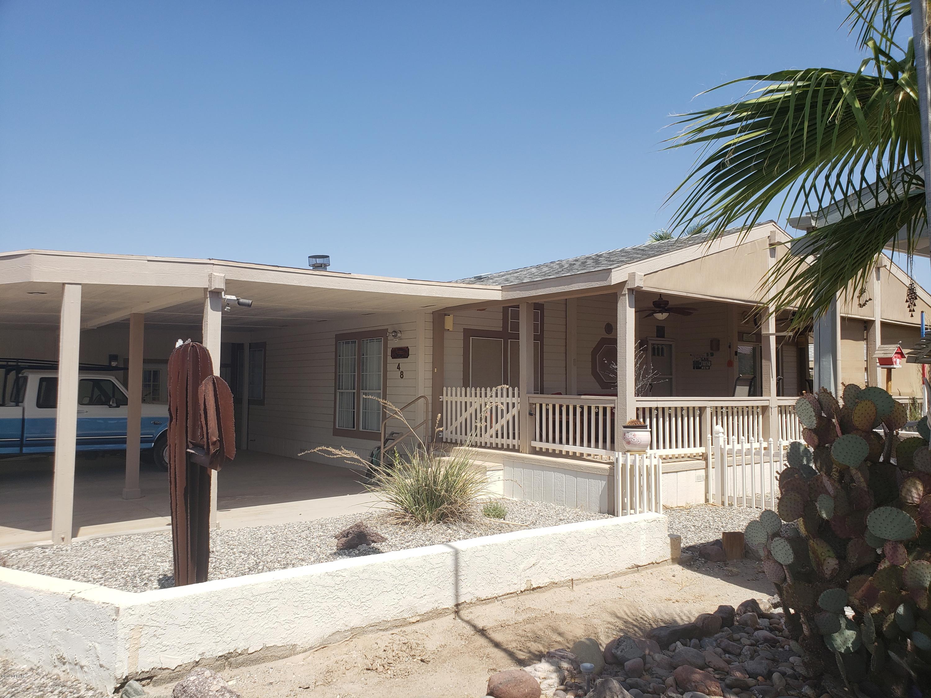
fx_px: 699
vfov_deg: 53.1
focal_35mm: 26
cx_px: 466
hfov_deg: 67.3
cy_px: 349
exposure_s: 1/1300
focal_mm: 4.3
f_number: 2.4
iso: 50
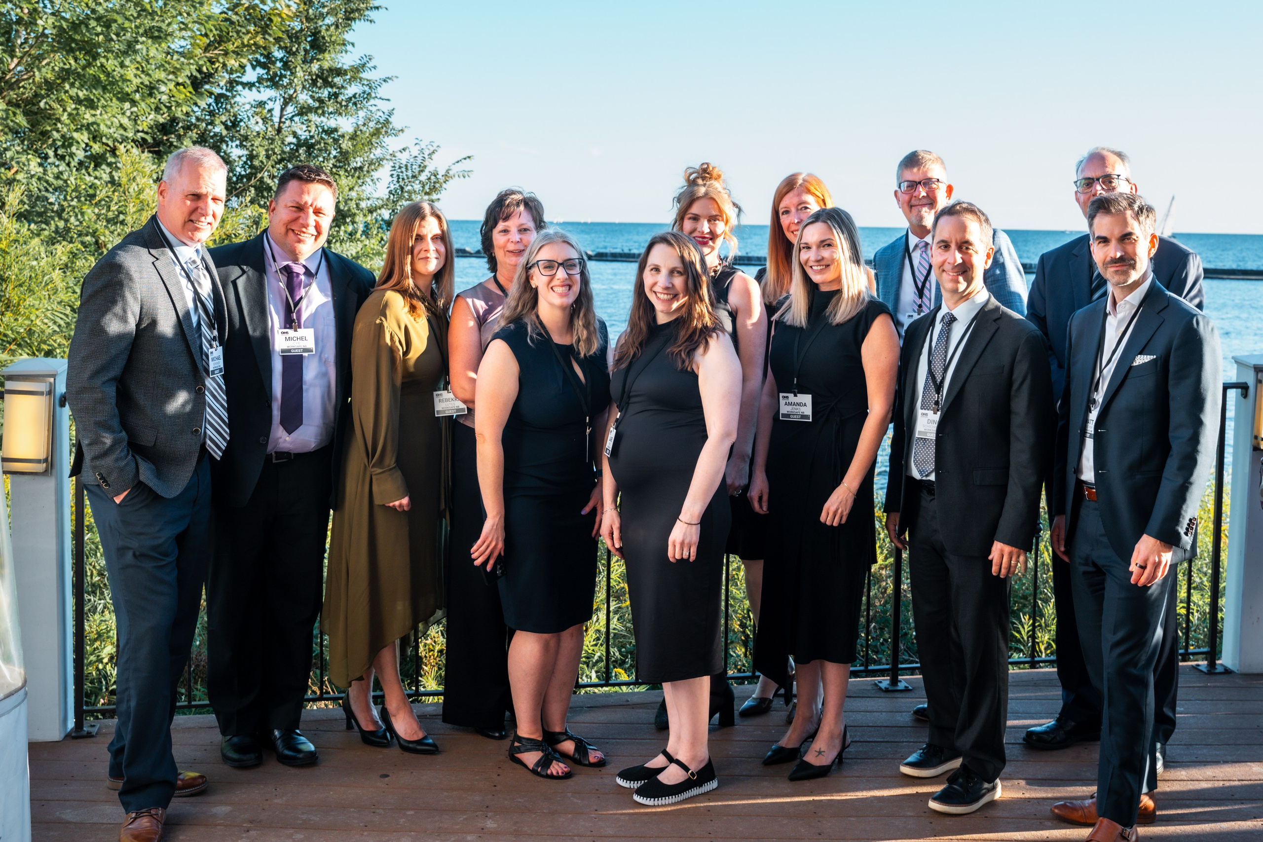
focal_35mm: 41
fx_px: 1434
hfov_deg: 47.5
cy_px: 299
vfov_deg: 32.5
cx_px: 678
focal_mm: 31.3
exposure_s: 1/160
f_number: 4.5
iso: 80
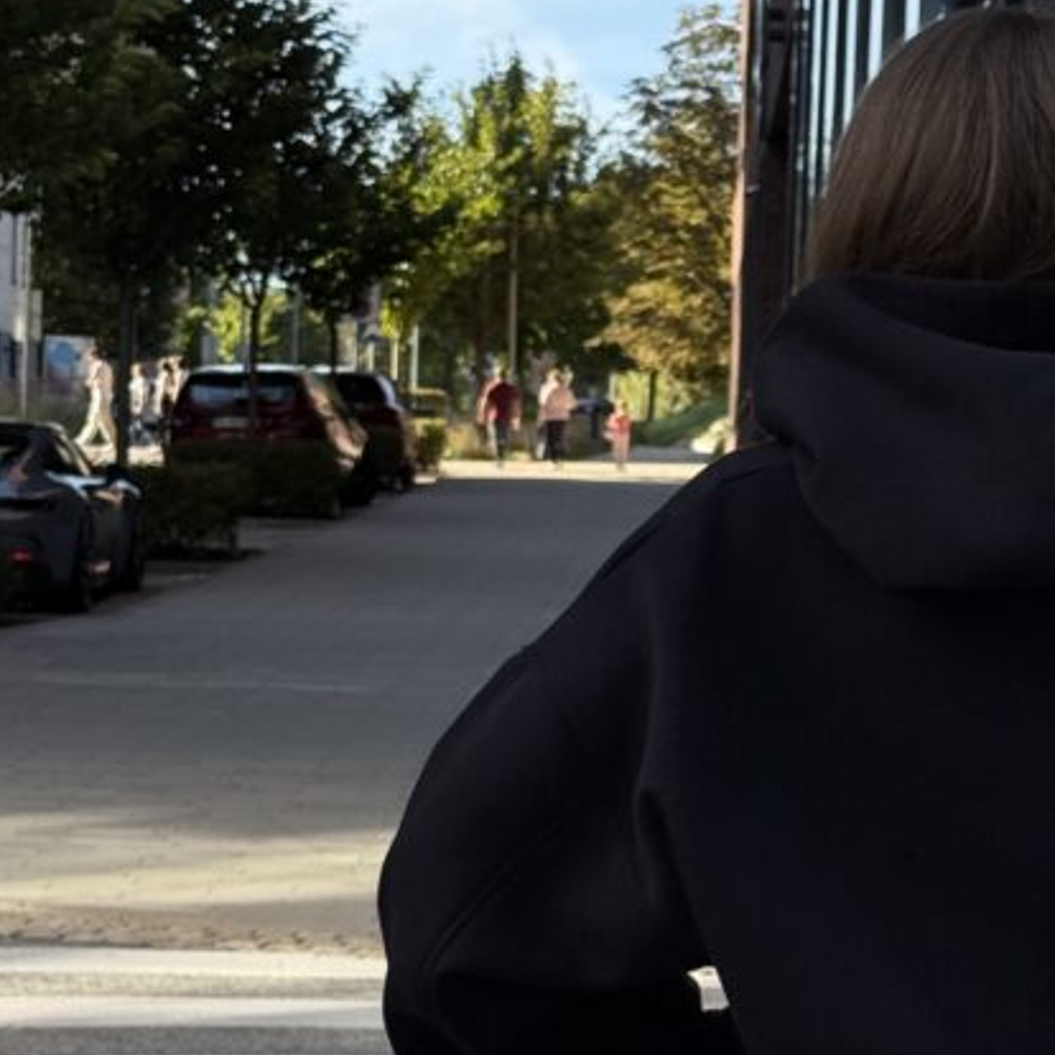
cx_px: 803
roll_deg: -1.0
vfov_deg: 16.5
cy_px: 744
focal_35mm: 105
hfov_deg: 16.5
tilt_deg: -3.9
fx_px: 3621
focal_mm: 6.76
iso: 100
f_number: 1.78
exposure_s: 1/1185
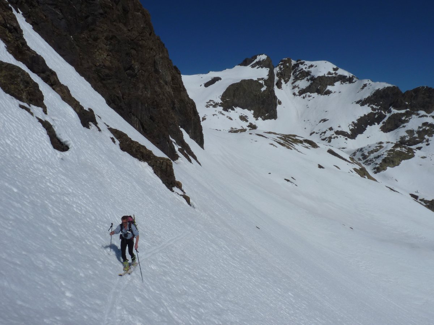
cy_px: 162
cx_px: 217
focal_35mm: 27
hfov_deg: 65.3
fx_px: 339
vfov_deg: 51.4
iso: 80
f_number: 8
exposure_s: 1/1000
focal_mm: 4.8
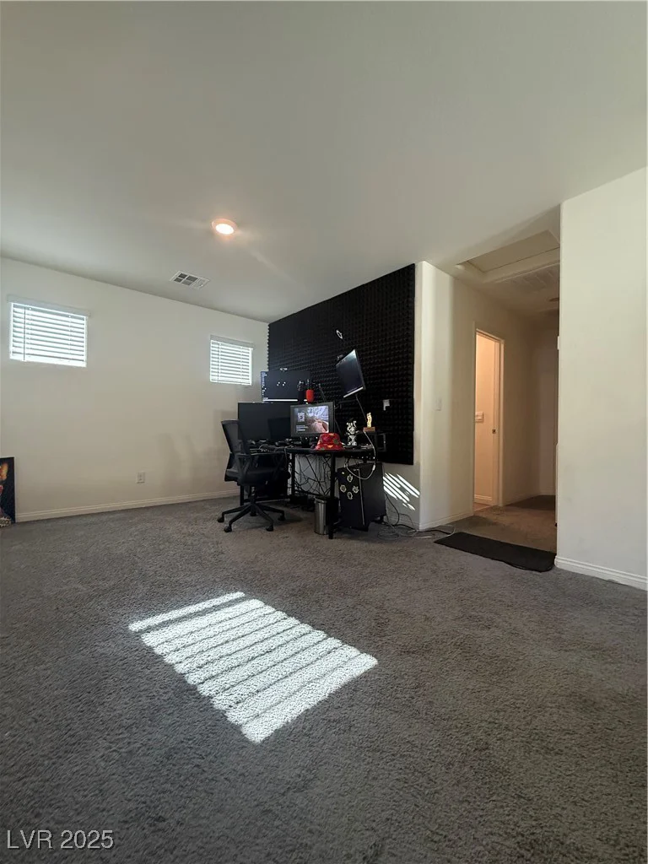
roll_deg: -0.8
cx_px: 324
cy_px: 432
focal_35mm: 14
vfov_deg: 102.1
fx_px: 349
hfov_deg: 85.7
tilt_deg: +0.5
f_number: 2.2
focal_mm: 2.22
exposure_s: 1/120
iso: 500
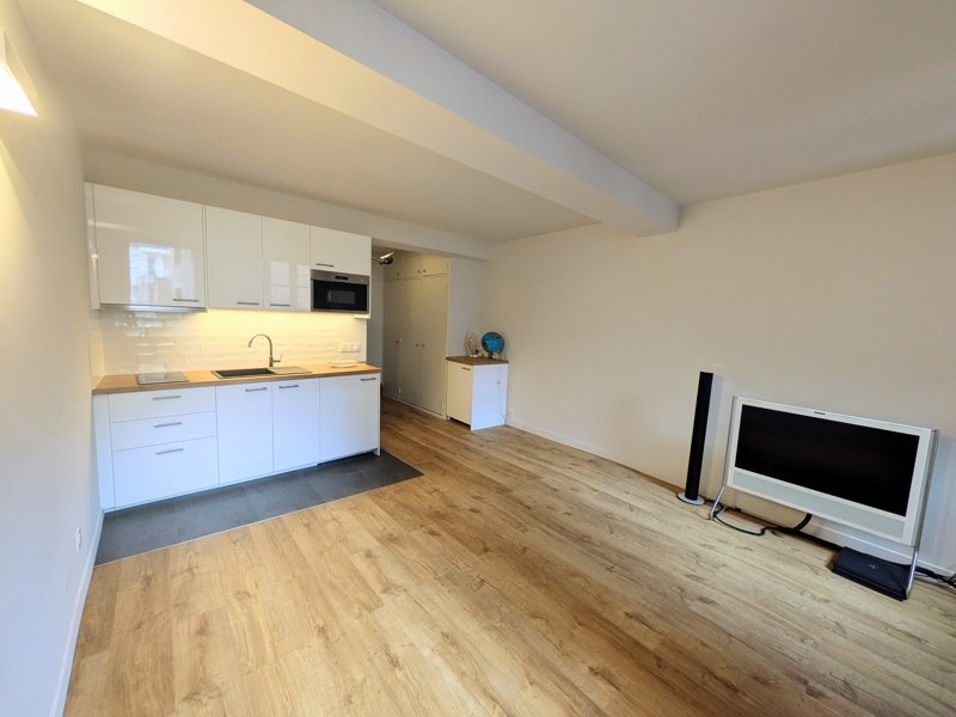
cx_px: 478
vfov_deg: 85.7
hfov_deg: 102.1
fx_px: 387
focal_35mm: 14
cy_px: 358
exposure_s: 1/33.3
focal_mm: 1.83
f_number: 2.2
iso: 53
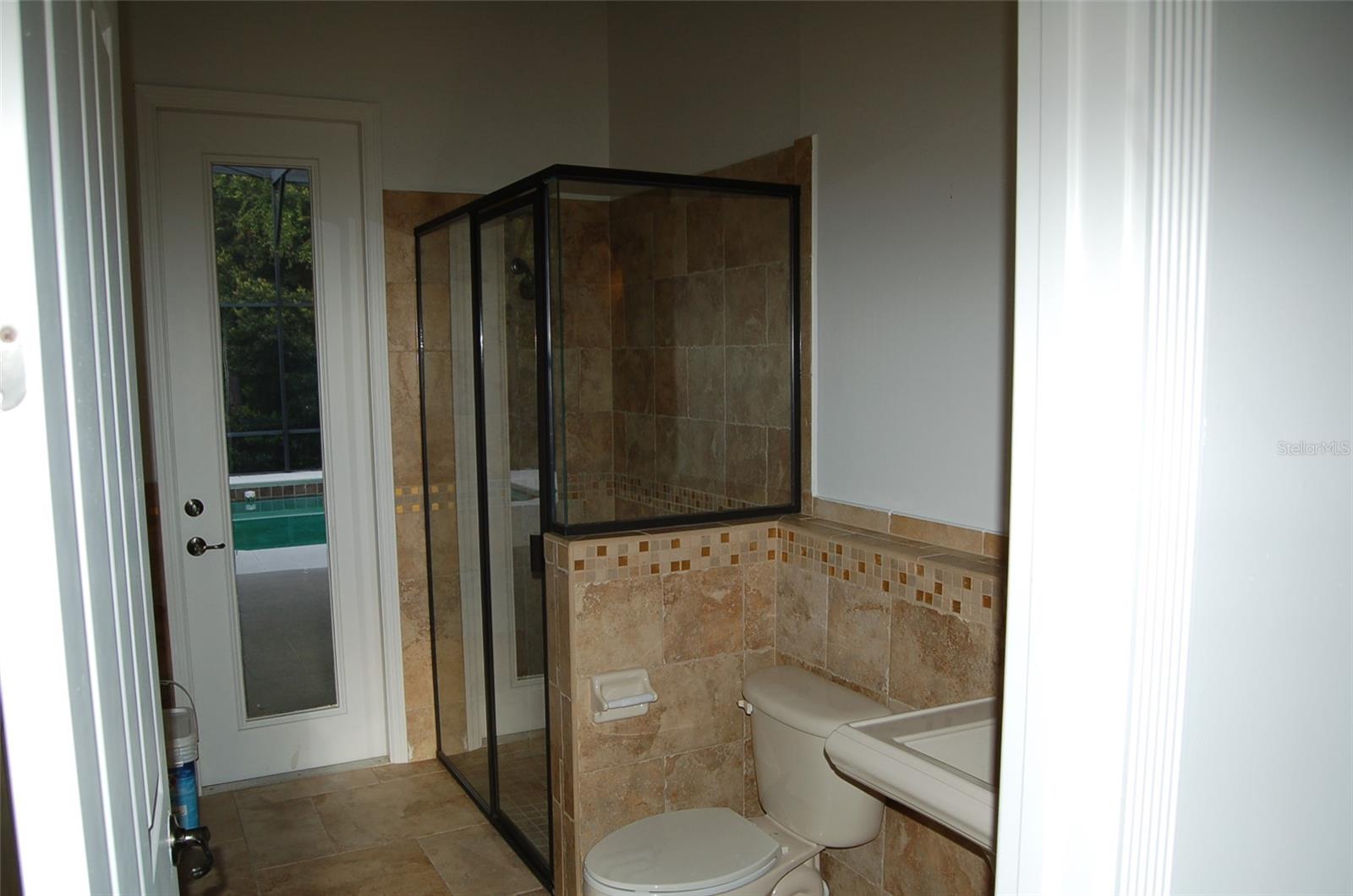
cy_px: 448
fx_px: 1013
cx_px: 676
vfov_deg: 47.7
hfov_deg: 67.5
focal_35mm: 27
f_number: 5.6
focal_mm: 18
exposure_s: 1/125
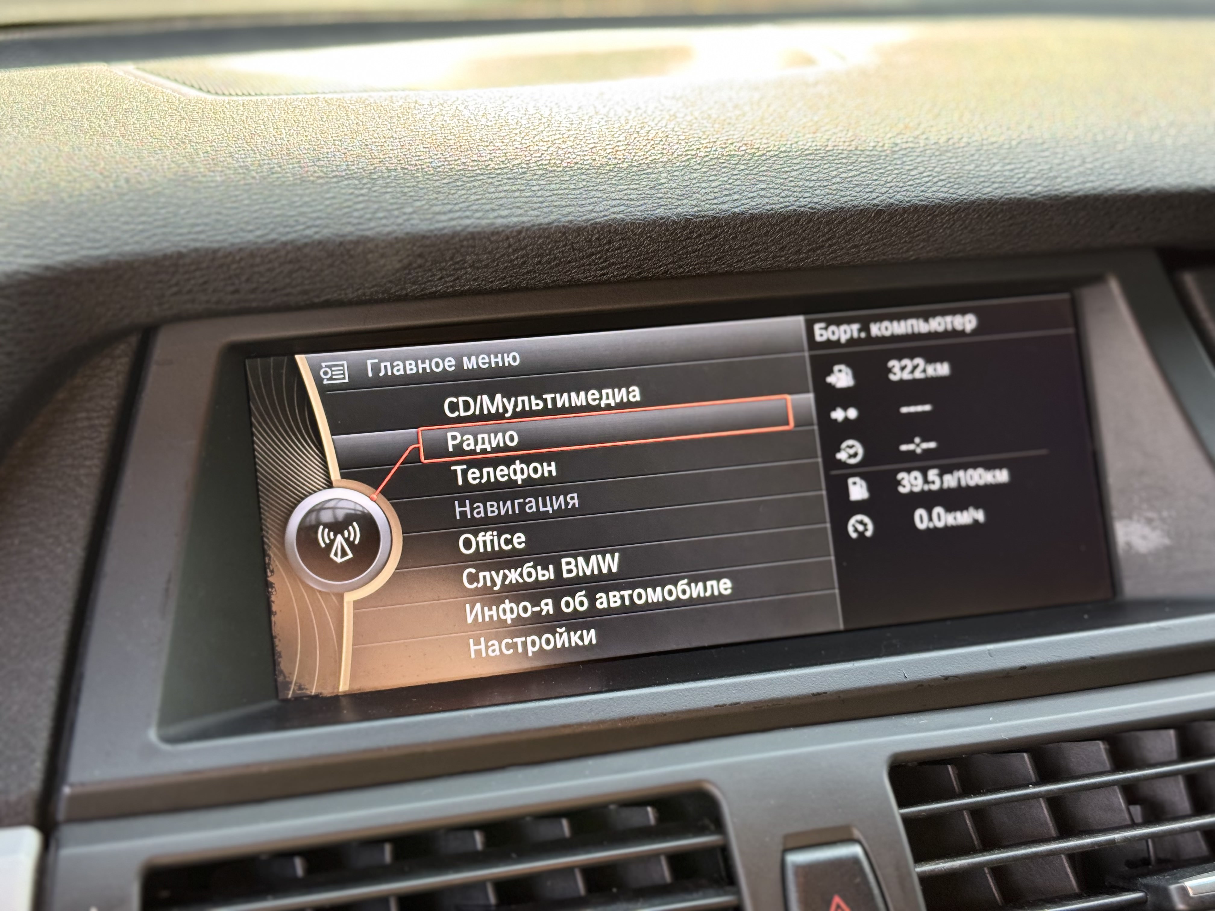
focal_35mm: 48
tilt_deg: -21.8
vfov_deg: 30.3
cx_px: 608
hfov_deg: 39.7
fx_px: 1685
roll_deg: +1.0
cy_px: 456
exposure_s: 1/60
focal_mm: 6.76
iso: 125
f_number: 1.78
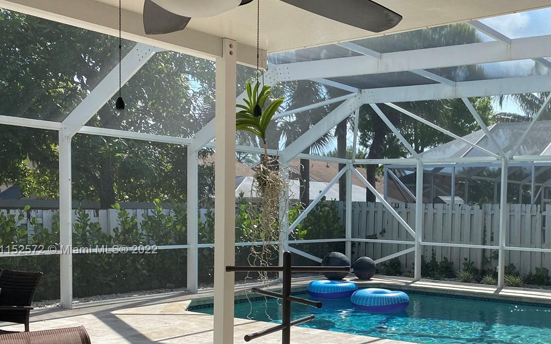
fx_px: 661
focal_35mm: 44
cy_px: 251
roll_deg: -1.0
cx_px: 422
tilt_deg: -2.6
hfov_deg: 43.6
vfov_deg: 28.8
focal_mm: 4.25
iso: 32
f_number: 1.8
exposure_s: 1/1898
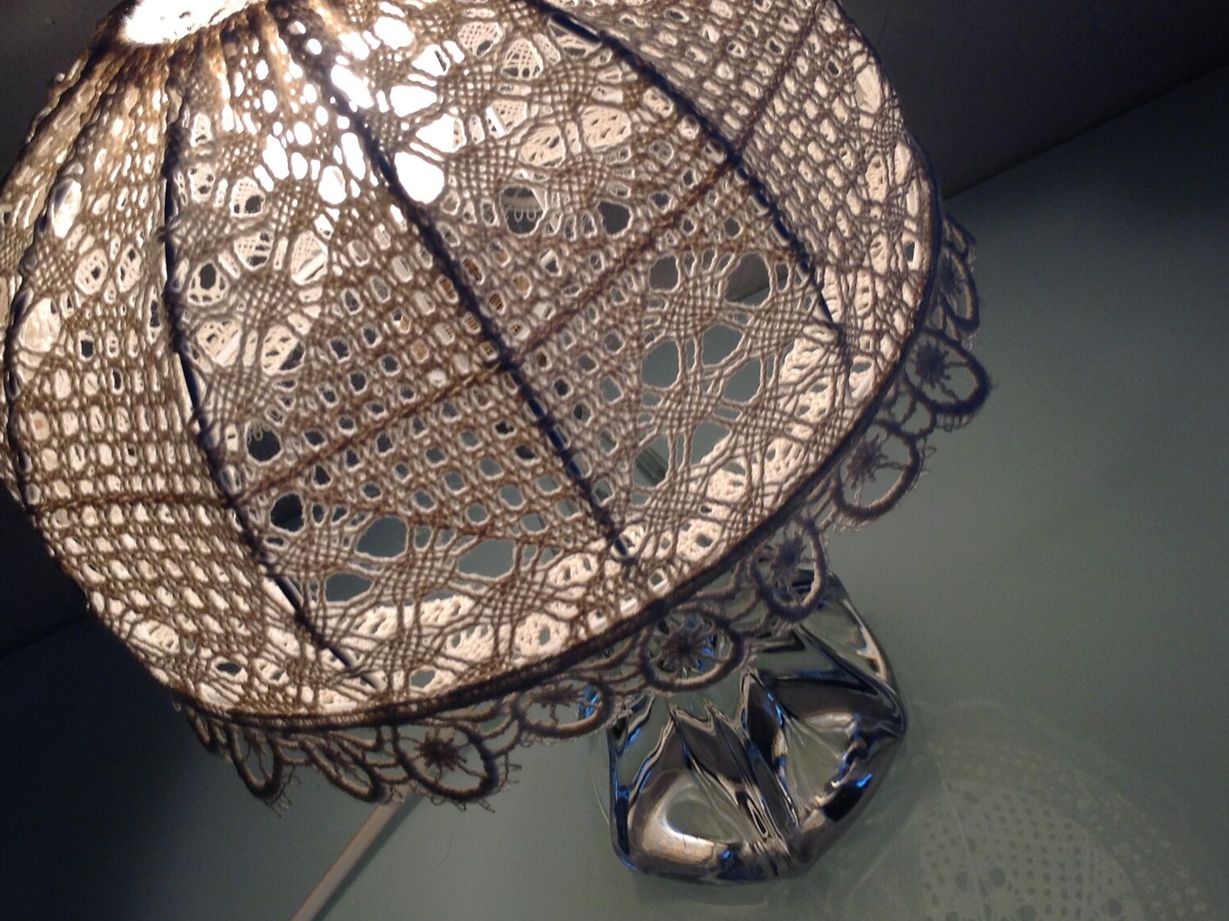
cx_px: 555
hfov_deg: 41.2
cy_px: 385
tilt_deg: -35.5
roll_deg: +33.3
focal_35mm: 46
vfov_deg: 31.5
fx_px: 1633
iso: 50
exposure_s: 1/100
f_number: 2.4
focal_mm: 4.28
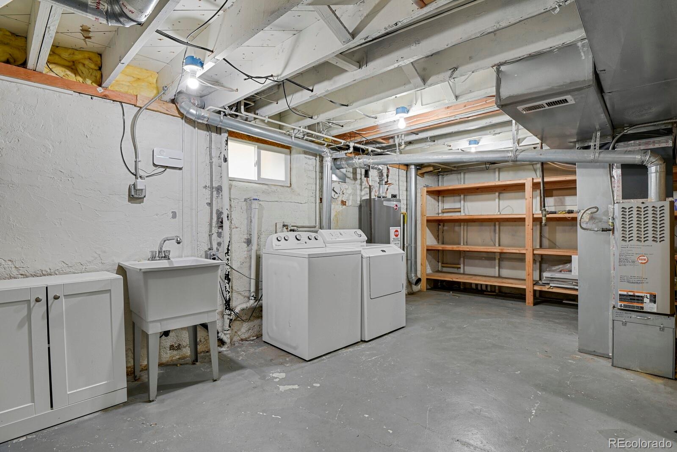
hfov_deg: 93.3
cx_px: 338
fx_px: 320
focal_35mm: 17
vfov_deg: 70.4
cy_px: 226
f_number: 8
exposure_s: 5
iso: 250
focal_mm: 17
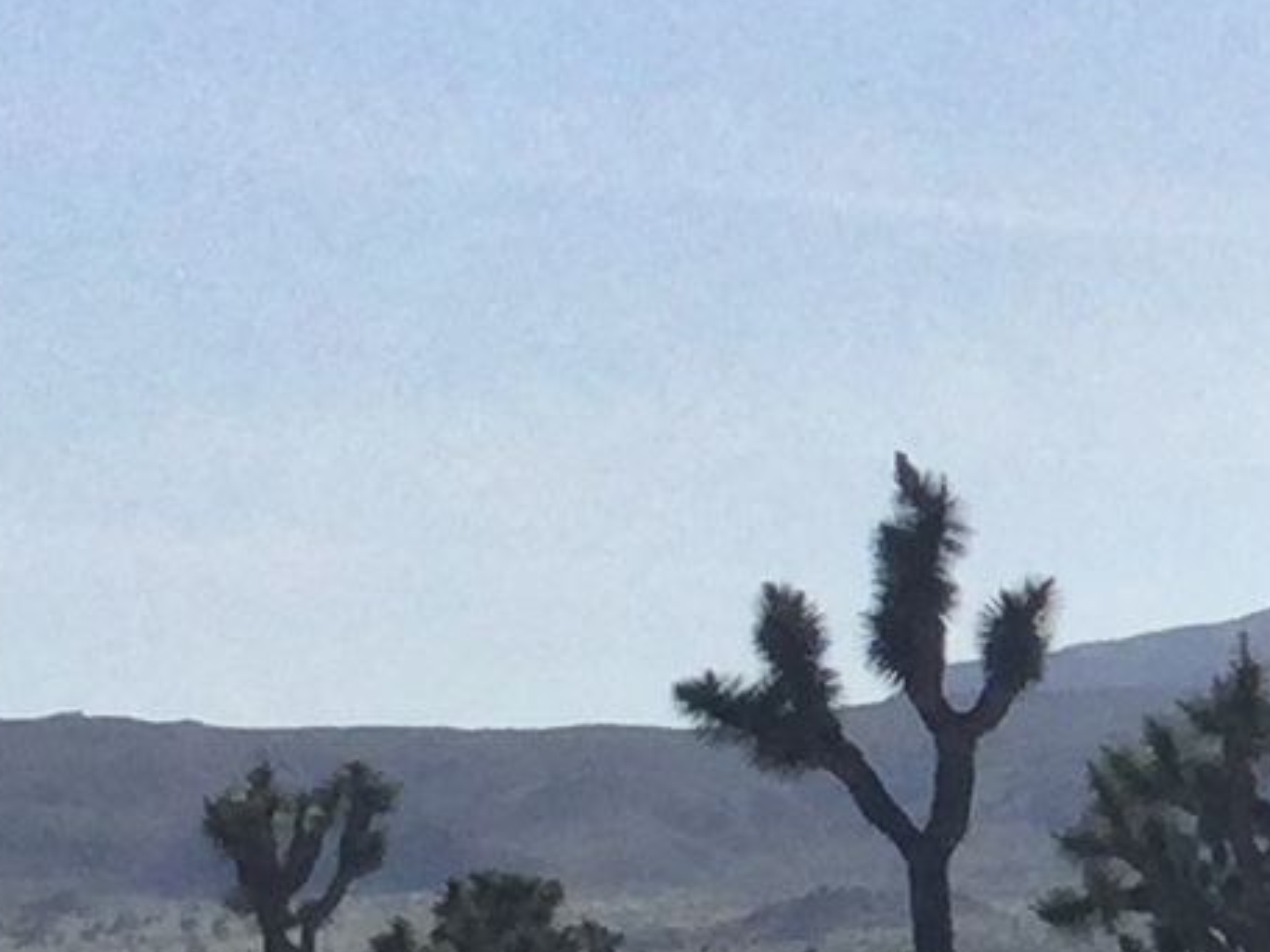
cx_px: 2899
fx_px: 8145
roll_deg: +0.6
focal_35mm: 222
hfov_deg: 8.3
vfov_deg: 6.7
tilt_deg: +1.3
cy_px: 660
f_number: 2.4
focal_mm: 3.3
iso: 25
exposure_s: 1/3135
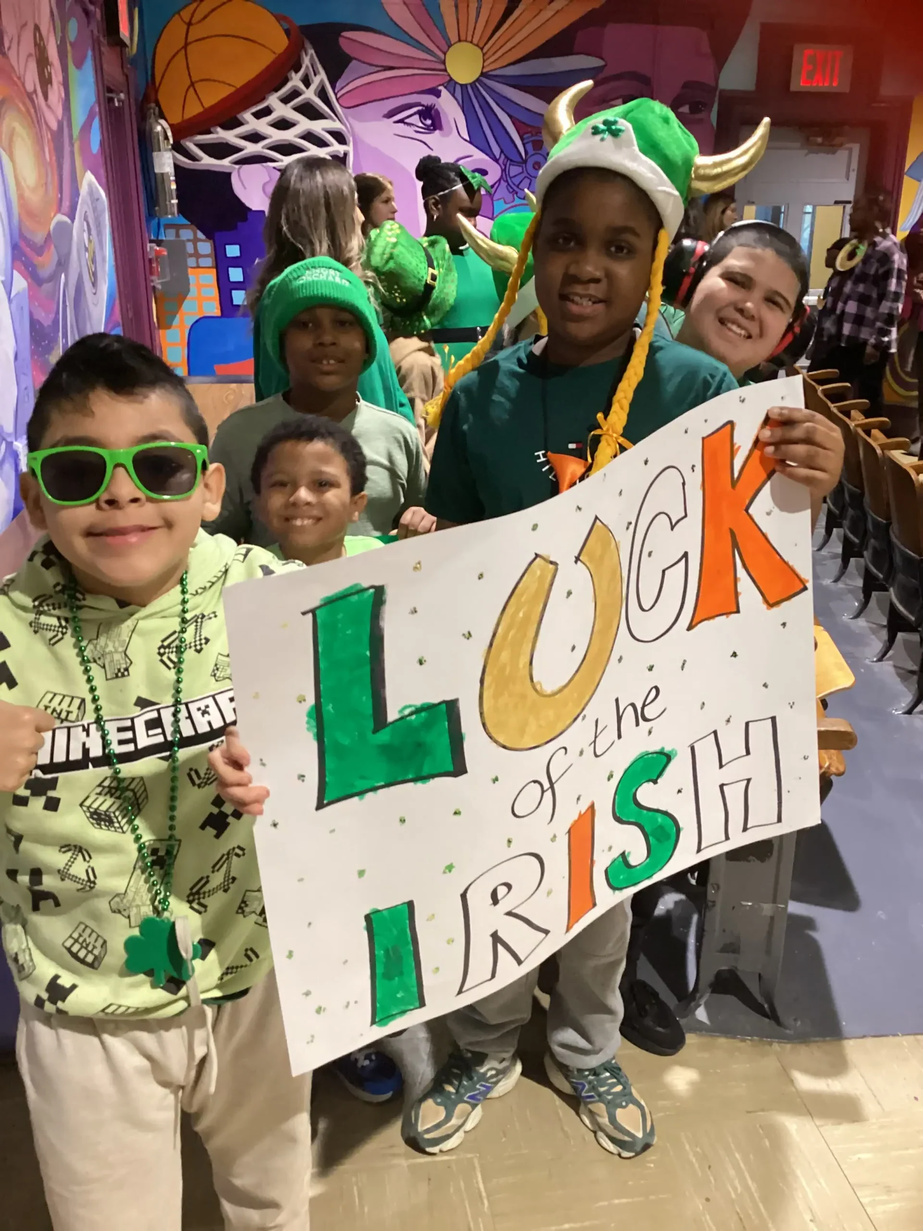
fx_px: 1102
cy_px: 616
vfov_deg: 58.4
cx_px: 462
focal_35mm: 31
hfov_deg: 45.4
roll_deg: -0.3
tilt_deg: -20.5
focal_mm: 3.3
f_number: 2.4
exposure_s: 1/25
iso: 400
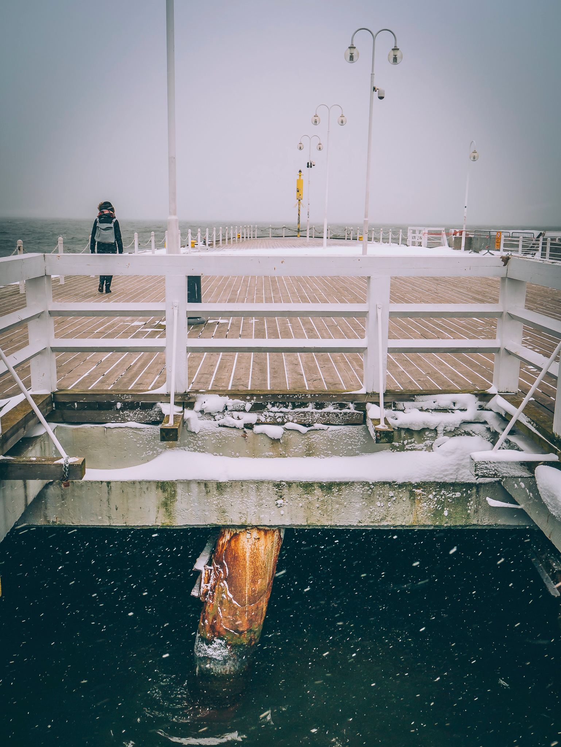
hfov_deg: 41.8
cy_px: 374
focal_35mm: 34
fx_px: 734
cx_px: 280
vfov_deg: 53.9
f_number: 4.5
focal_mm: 17
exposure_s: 1/400
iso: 200
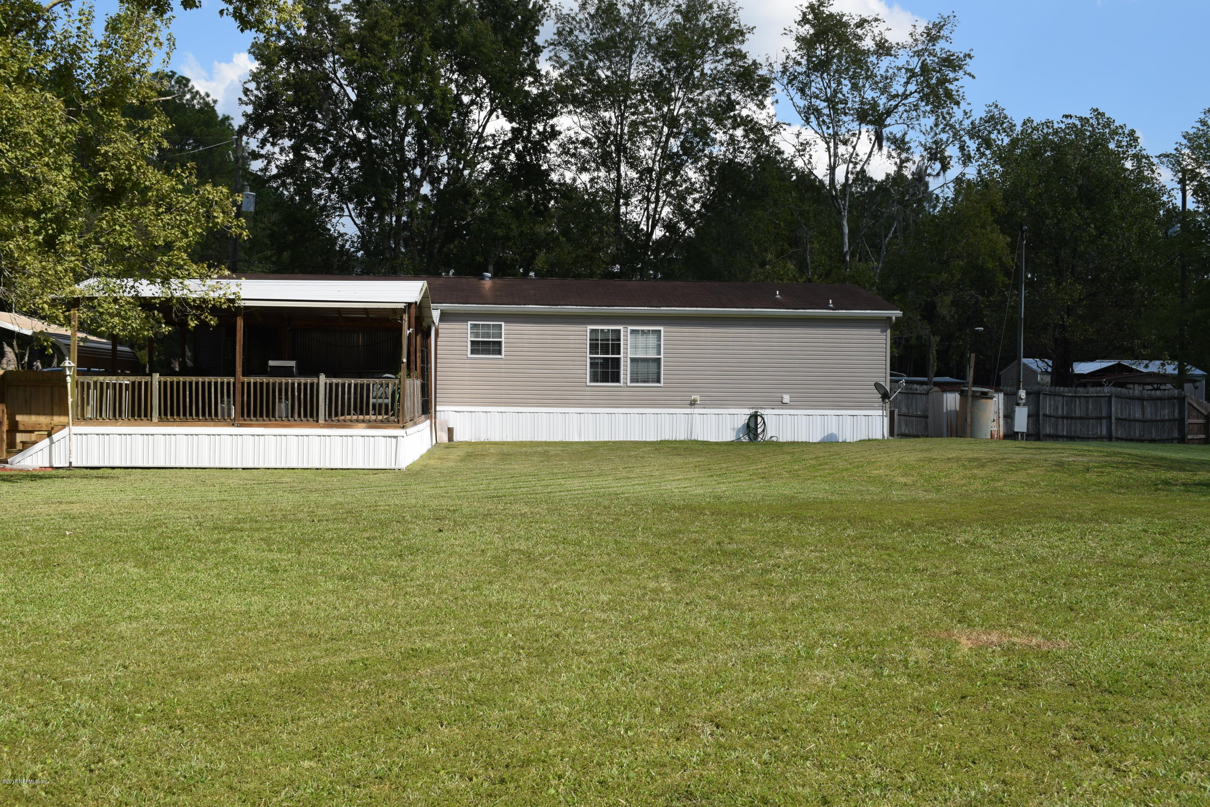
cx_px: 605
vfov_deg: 31.9
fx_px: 1412
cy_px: 404
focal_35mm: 42
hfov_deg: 46.4
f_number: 10
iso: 200
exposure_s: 1/400
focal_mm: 28
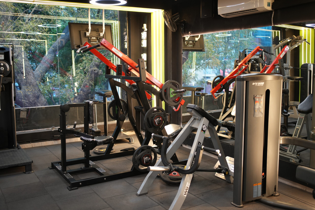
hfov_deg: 54.4
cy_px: 105
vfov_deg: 37.9
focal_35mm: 35
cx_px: 158
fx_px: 306
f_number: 2
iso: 800
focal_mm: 35
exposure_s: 1/100
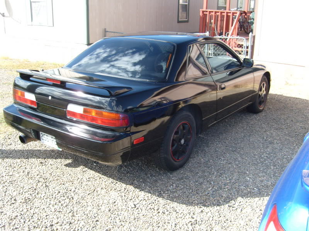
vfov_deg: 40.7
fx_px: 312
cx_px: 154
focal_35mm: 35
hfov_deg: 52.6
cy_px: 116
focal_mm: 5.8
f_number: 7.1
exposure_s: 1/90
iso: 80
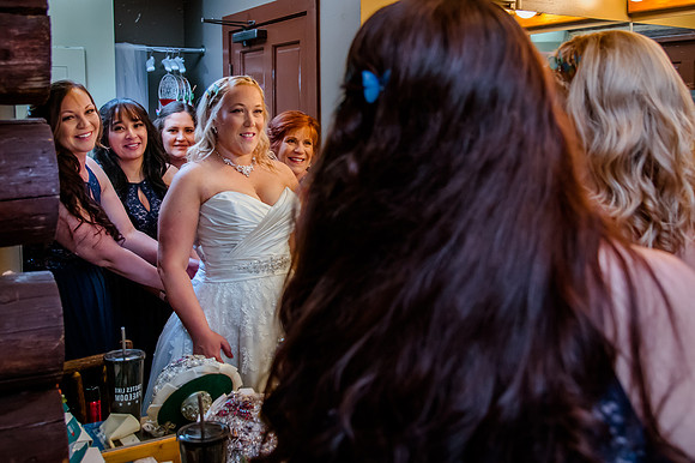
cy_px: 167
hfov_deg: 49.0
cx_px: 397
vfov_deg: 33.7
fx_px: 759
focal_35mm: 39
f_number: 4
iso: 2500
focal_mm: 27
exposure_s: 1/250
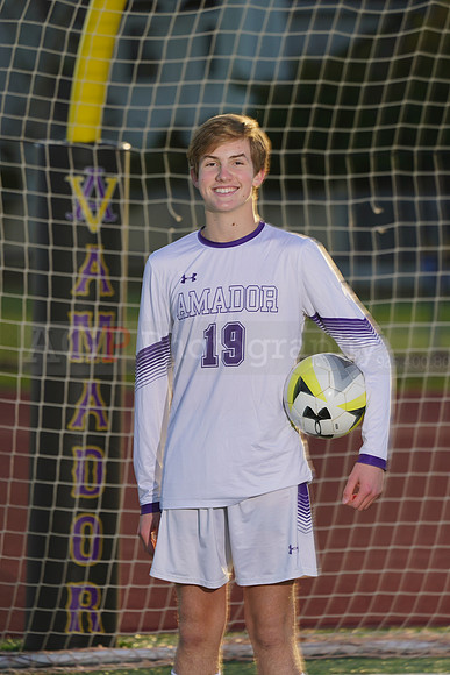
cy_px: 338
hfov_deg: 4.1
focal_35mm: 339
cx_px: 225
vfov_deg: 6.1
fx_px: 6352
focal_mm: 339
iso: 100
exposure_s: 1/200
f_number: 8
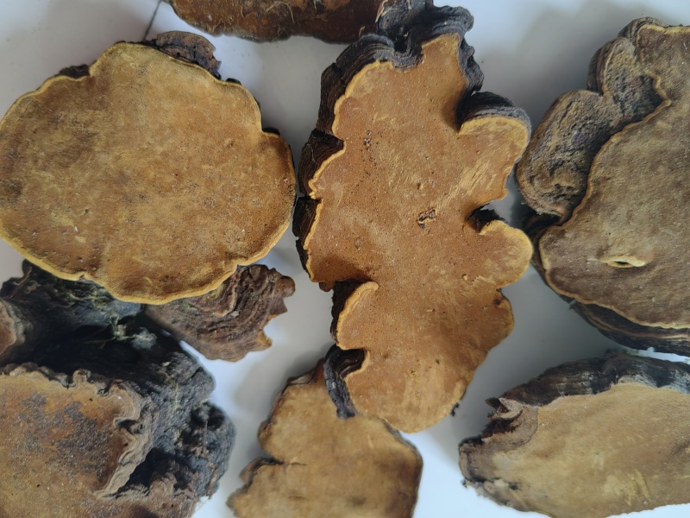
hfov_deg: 65.3
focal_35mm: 27
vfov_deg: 51.4
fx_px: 538
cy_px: 259
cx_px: 345
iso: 125
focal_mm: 5.52
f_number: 1.9
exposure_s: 1/50
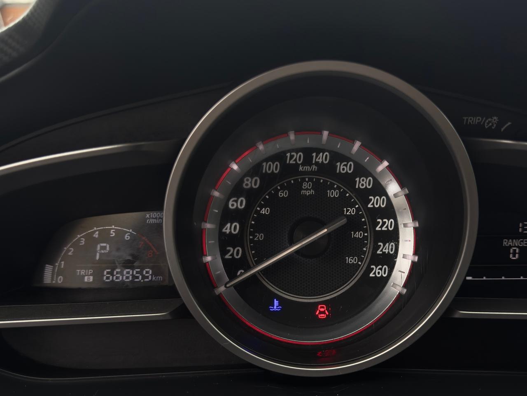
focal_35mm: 24
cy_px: 198
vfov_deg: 56.8
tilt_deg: -16.7
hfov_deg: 71.6
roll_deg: +1.1
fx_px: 365
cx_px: 264
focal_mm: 6.76
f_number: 1.78
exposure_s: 1/337
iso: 160
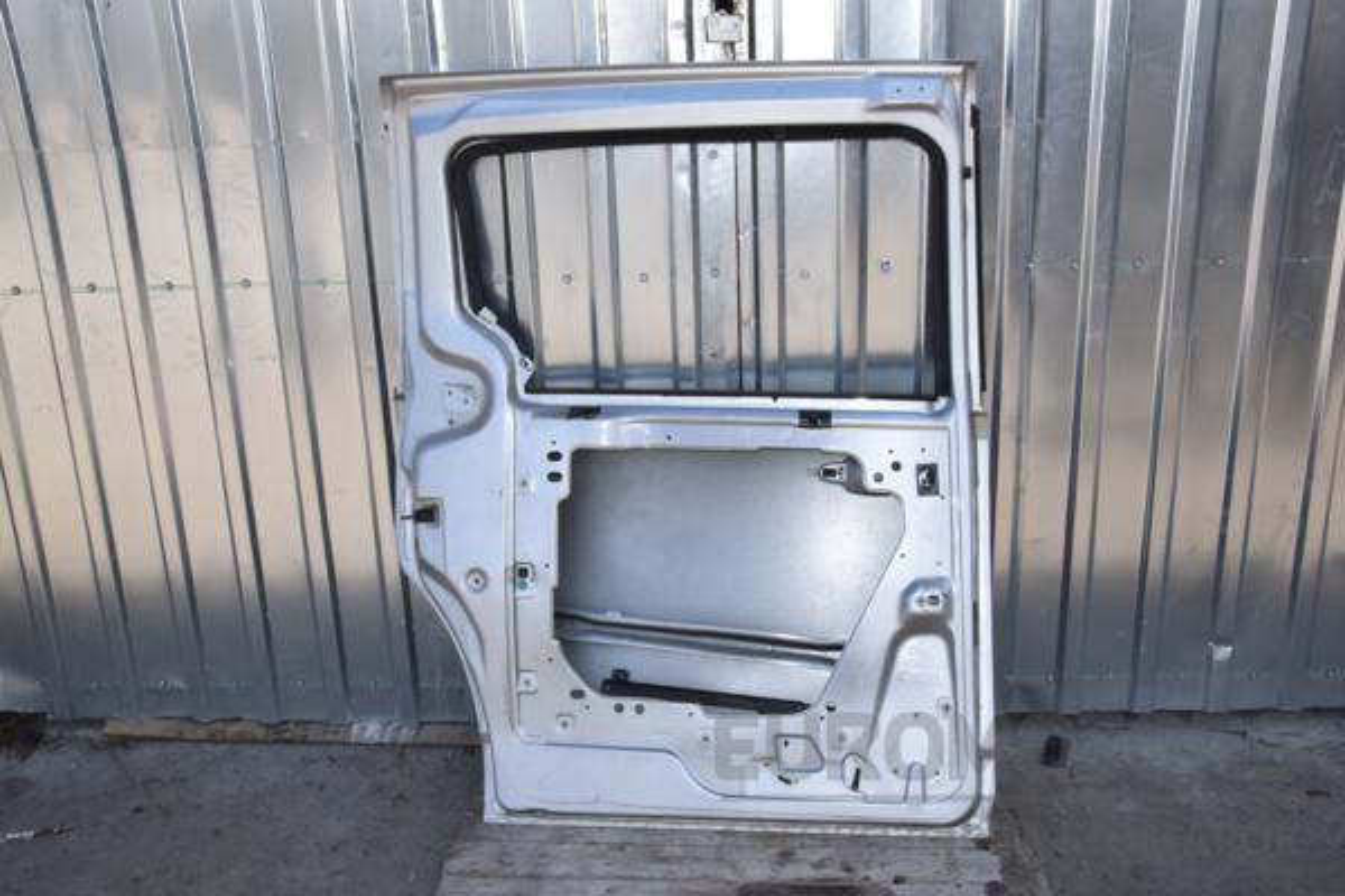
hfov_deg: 57.2
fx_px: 1233
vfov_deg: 40.0
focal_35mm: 33
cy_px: 448
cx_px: 672
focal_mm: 22
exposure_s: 1/200
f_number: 20
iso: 800
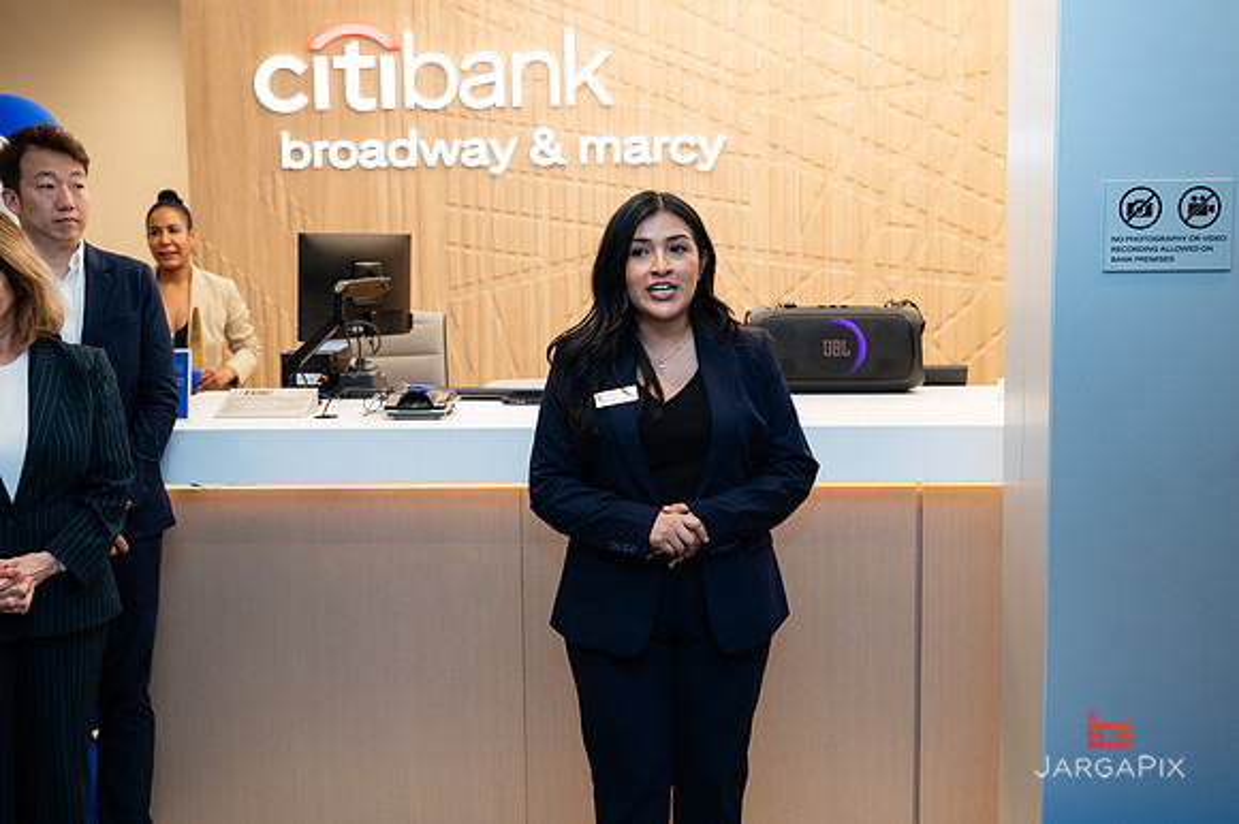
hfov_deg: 45.6
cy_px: 401
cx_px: 636
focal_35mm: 43
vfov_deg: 31.3
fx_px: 1472
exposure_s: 1/160
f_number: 4
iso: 400
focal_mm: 41
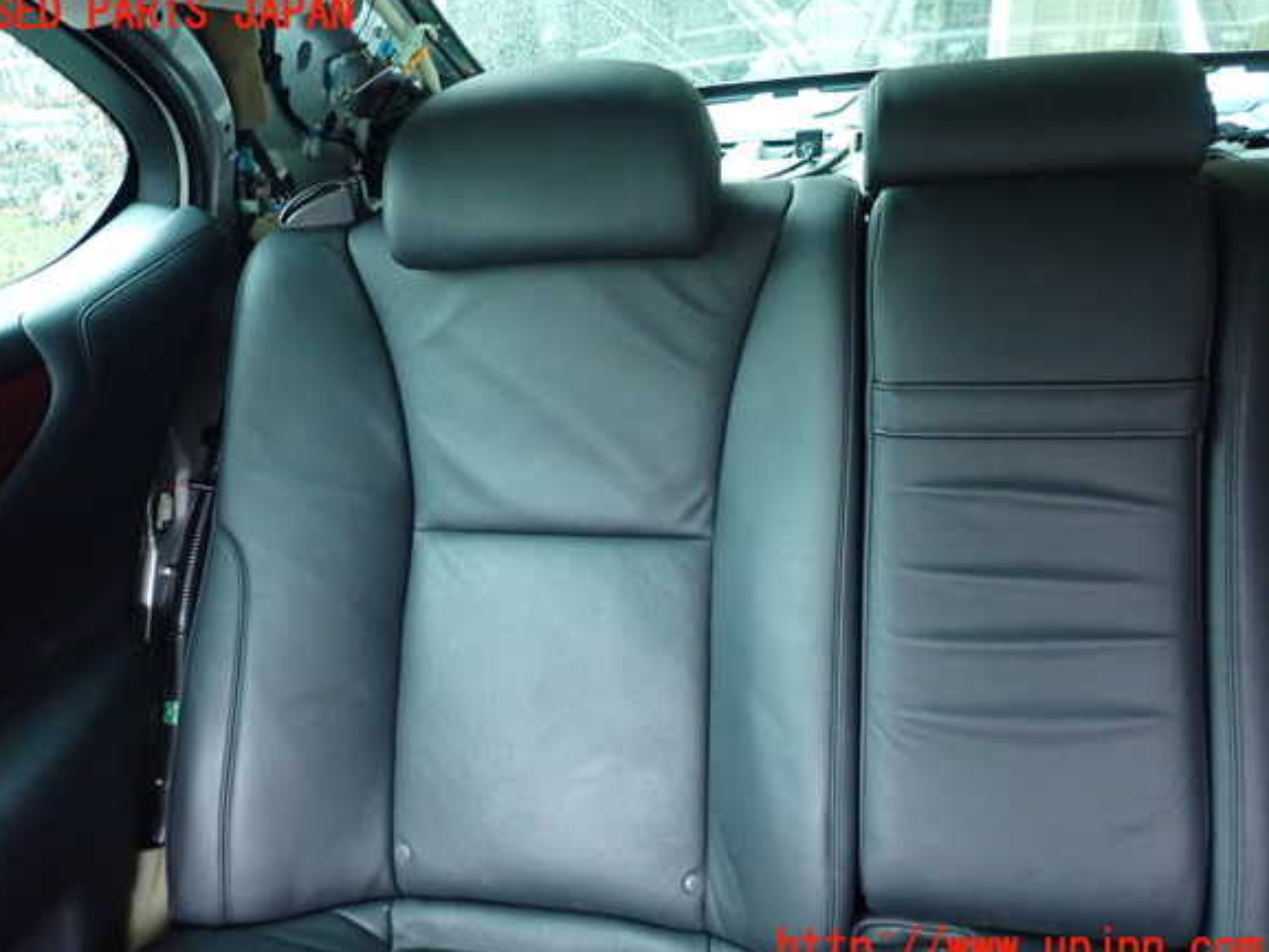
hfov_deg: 67.3
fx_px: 953
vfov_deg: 53.1
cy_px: 481
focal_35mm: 26
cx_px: 614
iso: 640
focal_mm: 4.5
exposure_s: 1/30
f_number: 2
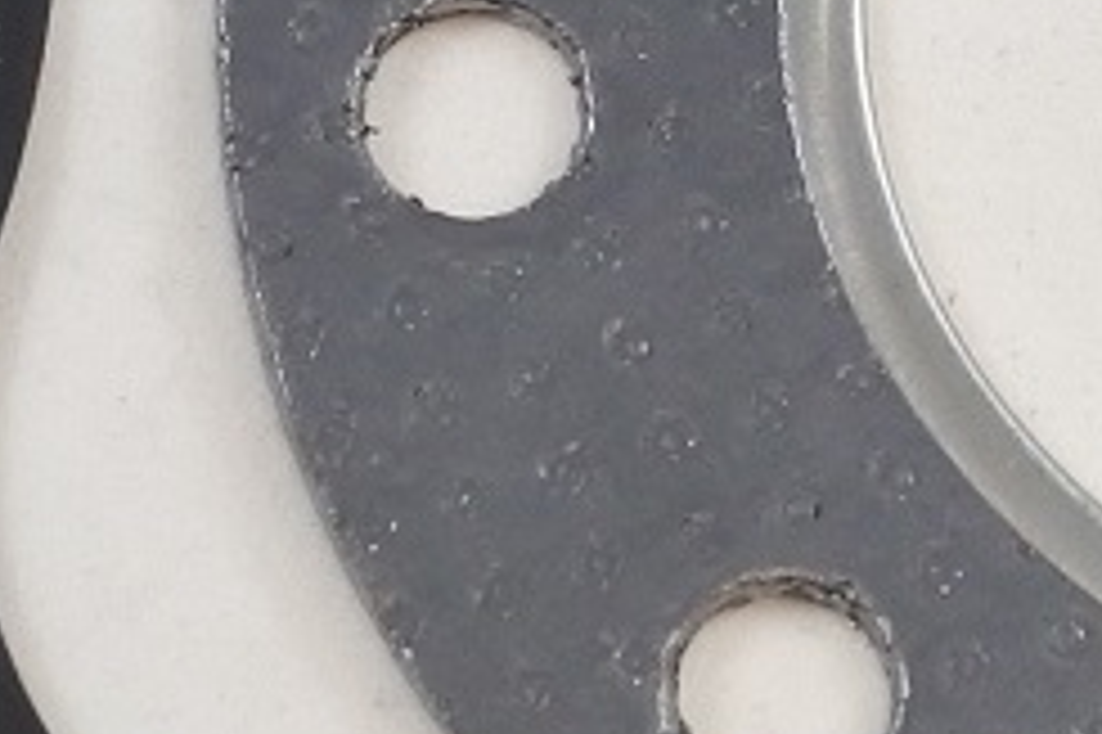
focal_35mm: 255
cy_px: -766
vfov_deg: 5.3
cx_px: 850
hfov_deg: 8.1
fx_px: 7800
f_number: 4
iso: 400
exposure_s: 1/125
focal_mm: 12.8
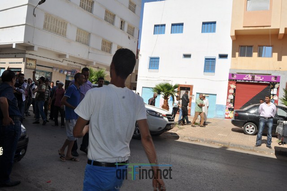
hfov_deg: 67.4
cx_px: 144
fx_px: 215
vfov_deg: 47.8
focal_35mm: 27
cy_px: 96
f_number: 14
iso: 200
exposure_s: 1/200
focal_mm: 18
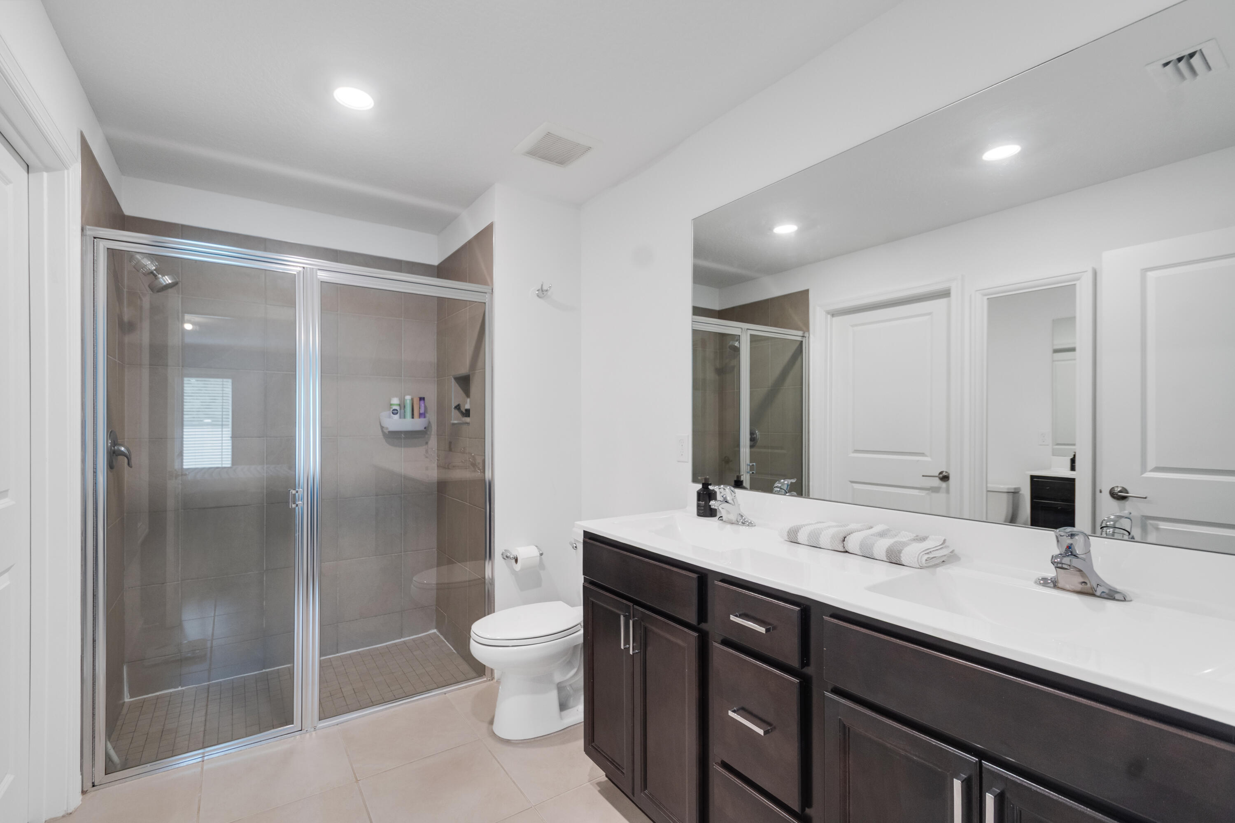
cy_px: 412
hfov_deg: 100.4
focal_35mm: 15
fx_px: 515
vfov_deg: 77.3
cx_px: 618
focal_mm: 10
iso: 320
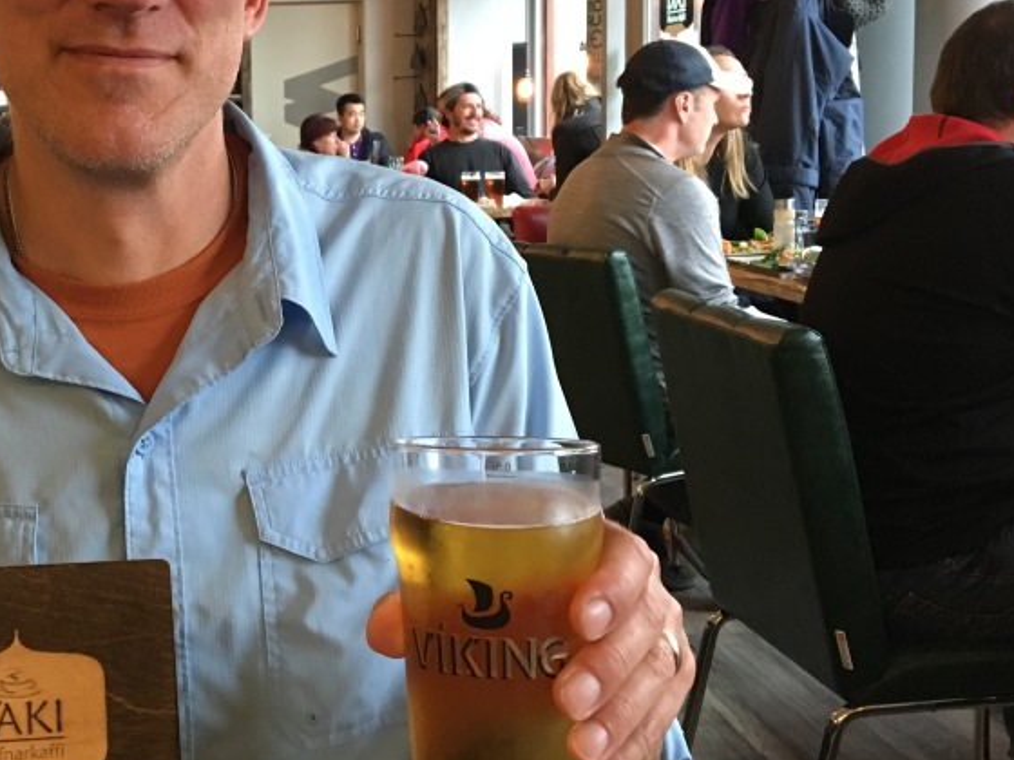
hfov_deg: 34.7
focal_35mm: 53
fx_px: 1553
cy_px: 257
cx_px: 156
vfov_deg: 27.4
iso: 200
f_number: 2.2
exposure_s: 1/20
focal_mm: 4.15
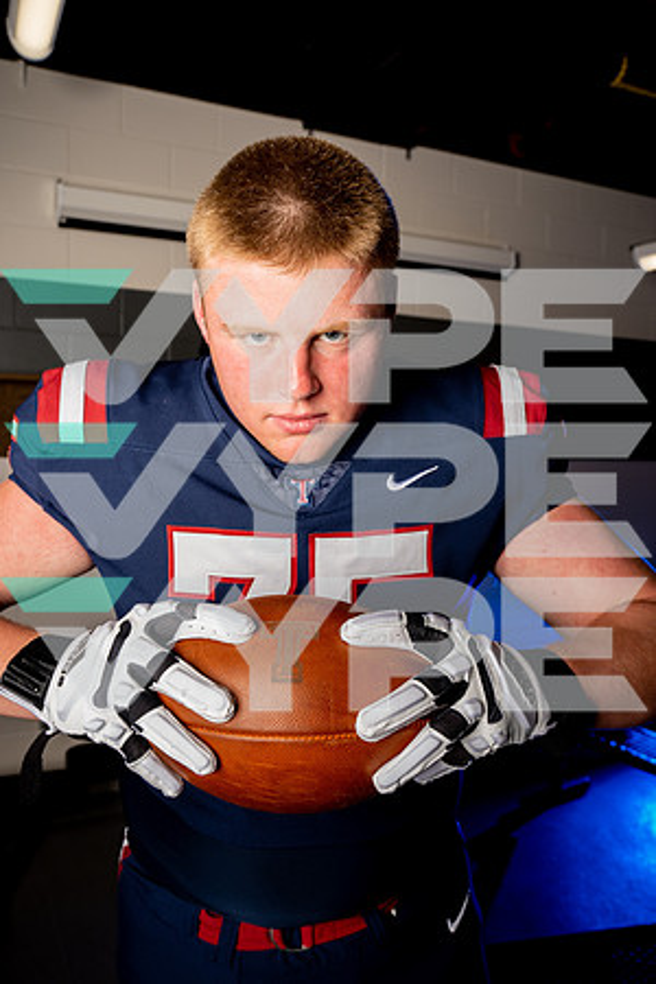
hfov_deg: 43.6
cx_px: 328
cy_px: 492
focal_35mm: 30
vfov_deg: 61.9
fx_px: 820
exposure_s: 1/250
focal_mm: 30
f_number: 6.3
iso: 160
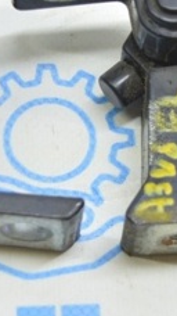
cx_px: 50
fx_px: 1103
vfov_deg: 16.3
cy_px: 127
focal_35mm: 132
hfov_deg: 9.2
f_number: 4.2
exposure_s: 1/40
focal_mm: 30
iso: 400
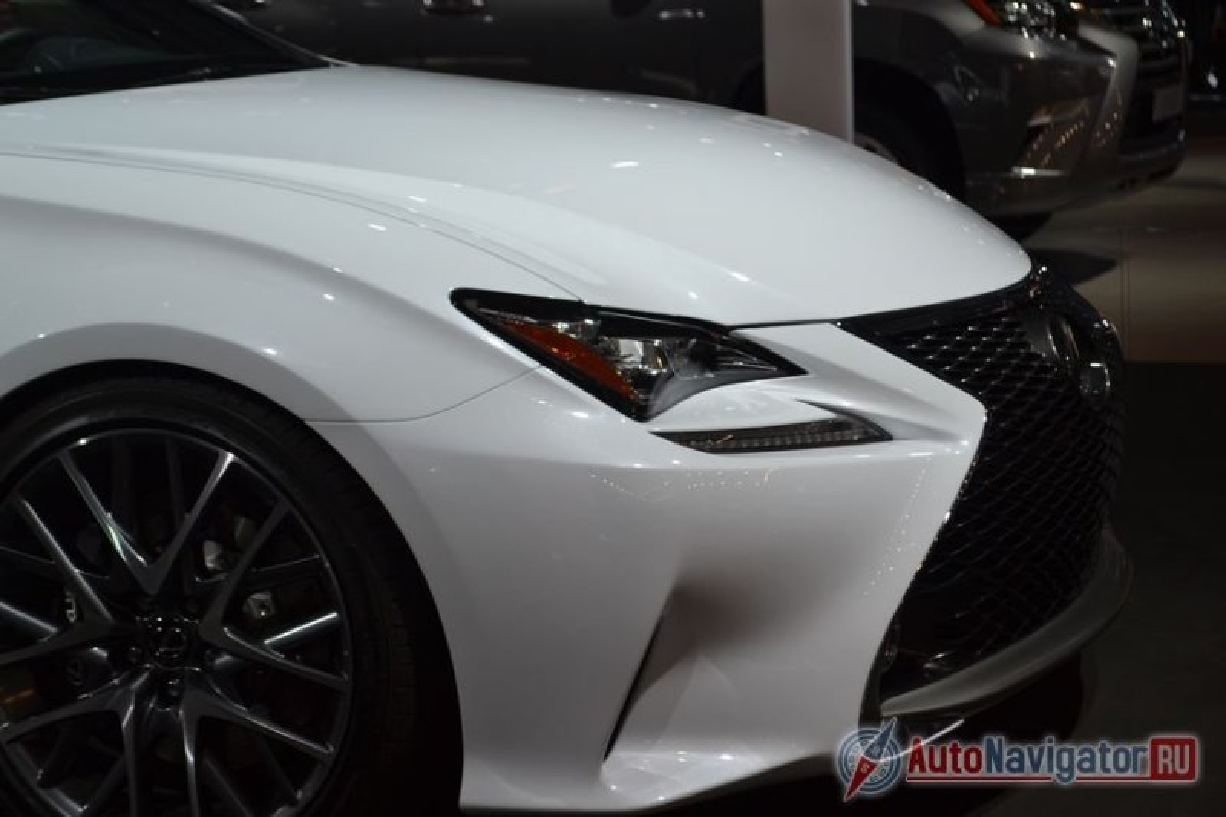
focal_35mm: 82
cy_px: 408
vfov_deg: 16.5
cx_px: 613
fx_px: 2809
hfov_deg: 24.6
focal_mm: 55
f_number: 5.6
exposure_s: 1/125
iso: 250
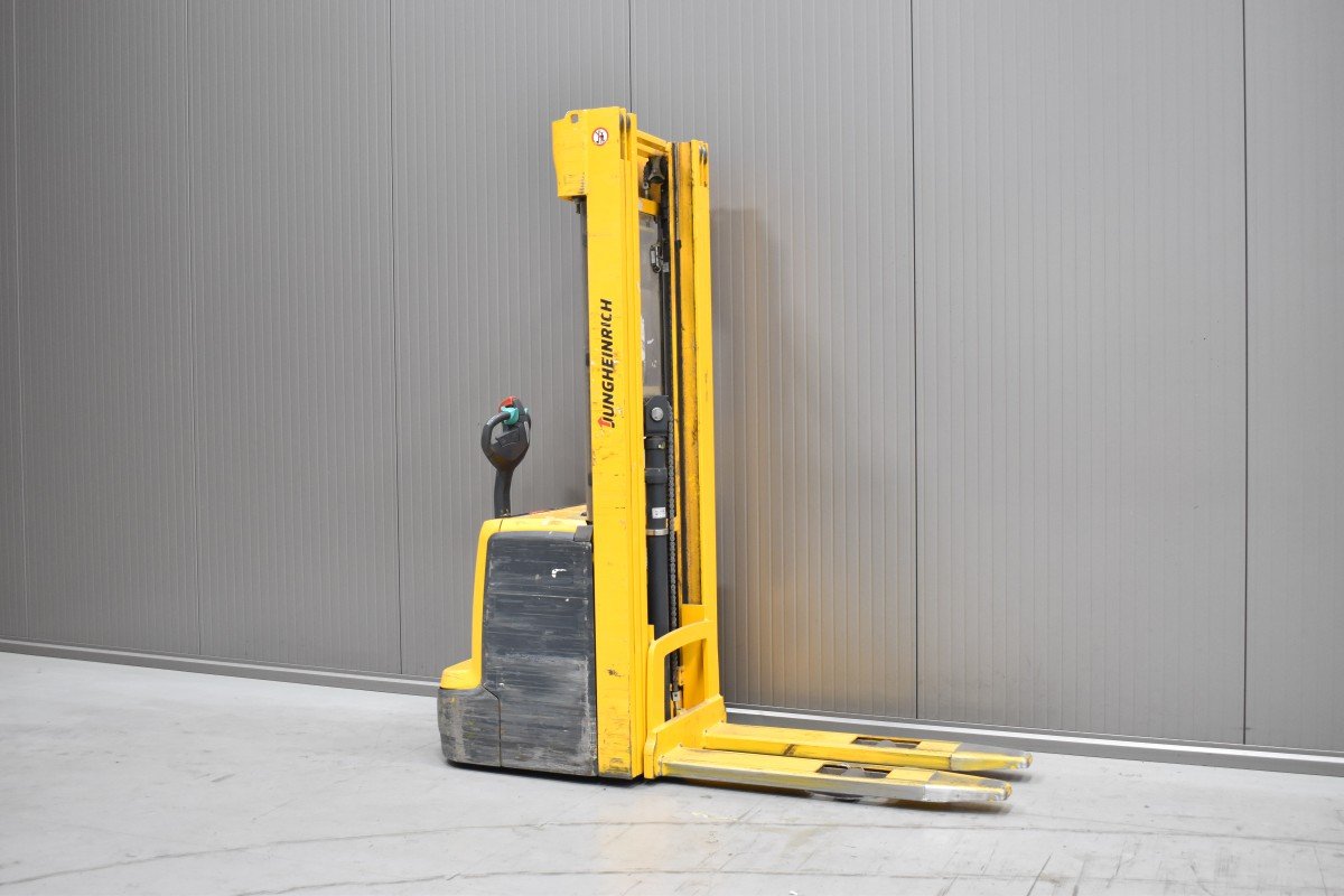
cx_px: 672
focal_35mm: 36
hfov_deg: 53.1
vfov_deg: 36.9
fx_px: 1344
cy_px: 448
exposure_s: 1/30
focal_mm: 24
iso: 1250
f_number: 5
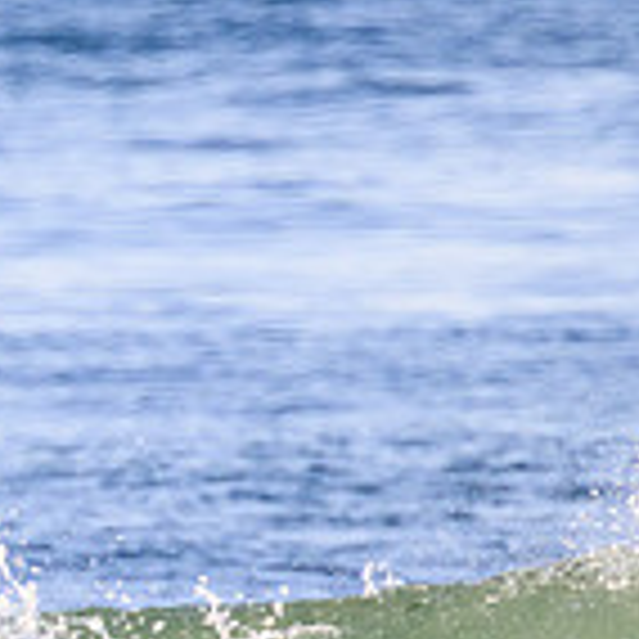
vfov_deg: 0.6
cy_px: 794
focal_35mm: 2770
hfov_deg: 0.6
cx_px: -490
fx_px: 57851
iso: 1600
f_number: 11
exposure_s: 1/2000
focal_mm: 800
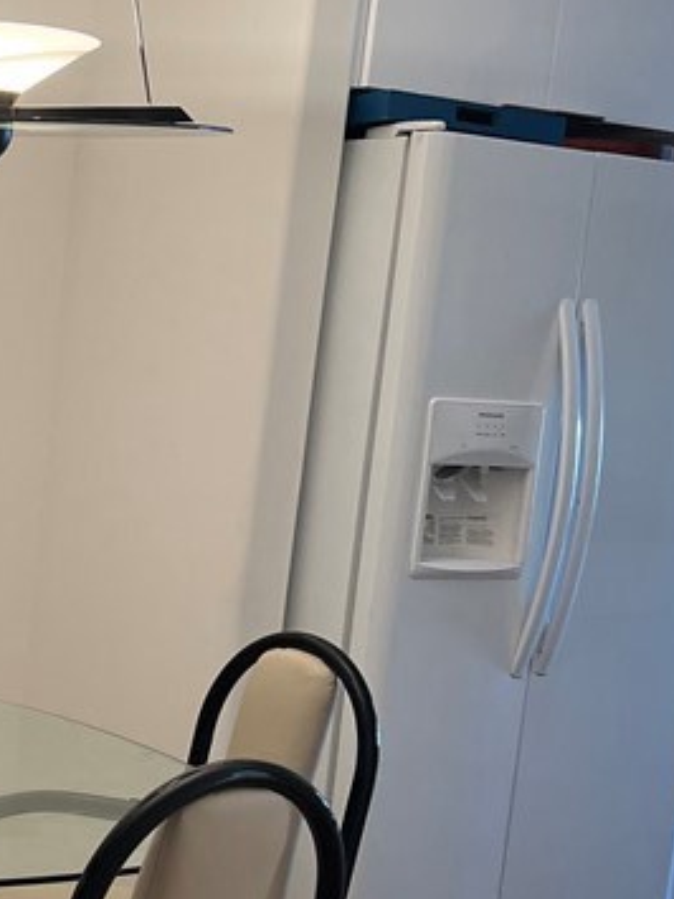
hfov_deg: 18.1
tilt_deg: -10.6
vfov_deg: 25.8
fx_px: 1948
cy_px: 623
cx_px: -241
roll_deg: -4.2
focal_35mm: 75
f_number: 1.5
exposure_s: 1/120
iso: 125
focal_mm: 5.7
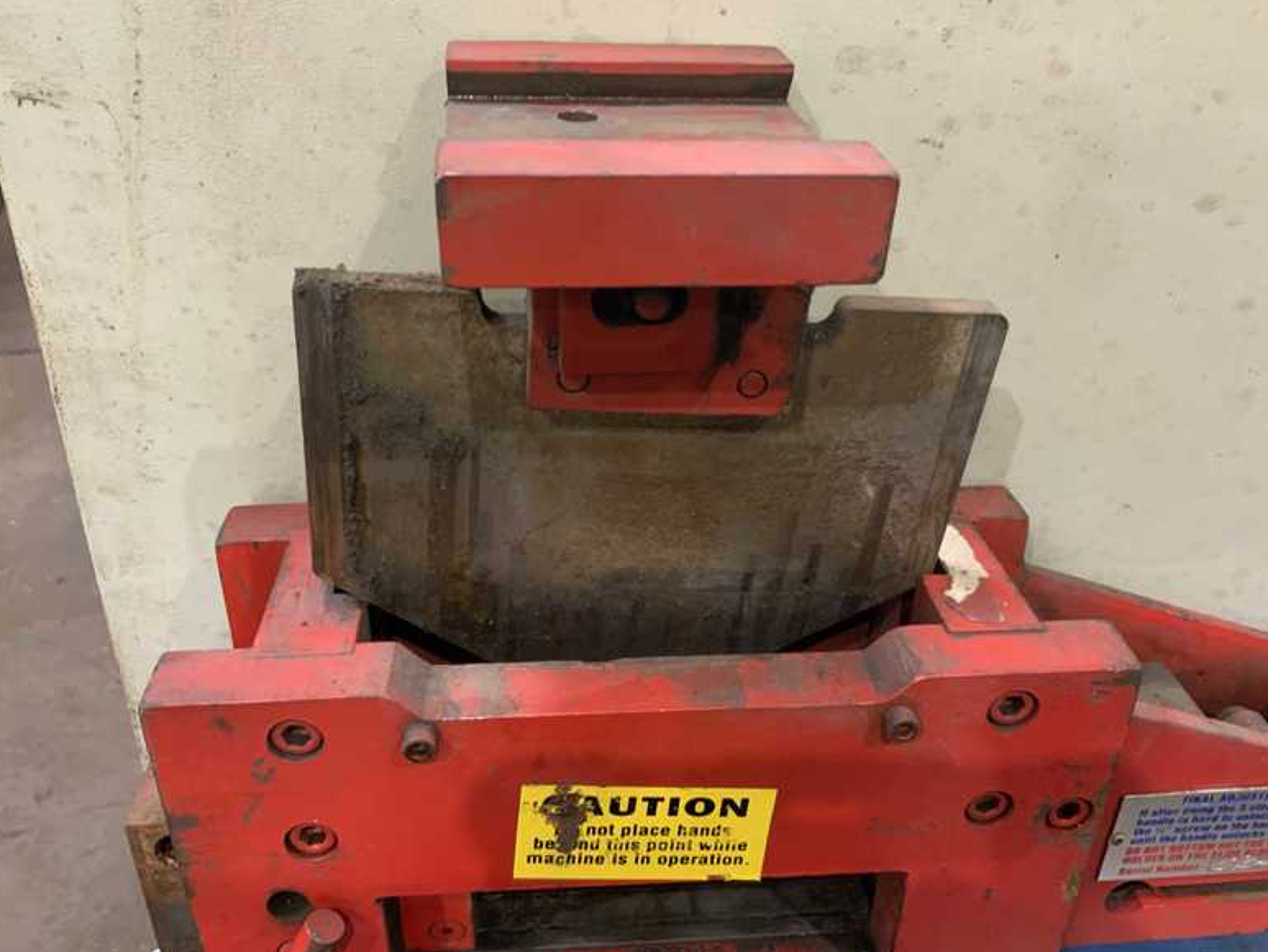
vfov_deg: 46.8
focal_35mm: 30
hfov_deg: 59.9
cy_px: 469
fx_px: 1099
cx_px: 618
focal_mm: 3
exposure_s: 1/60
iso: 250
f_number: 1.8
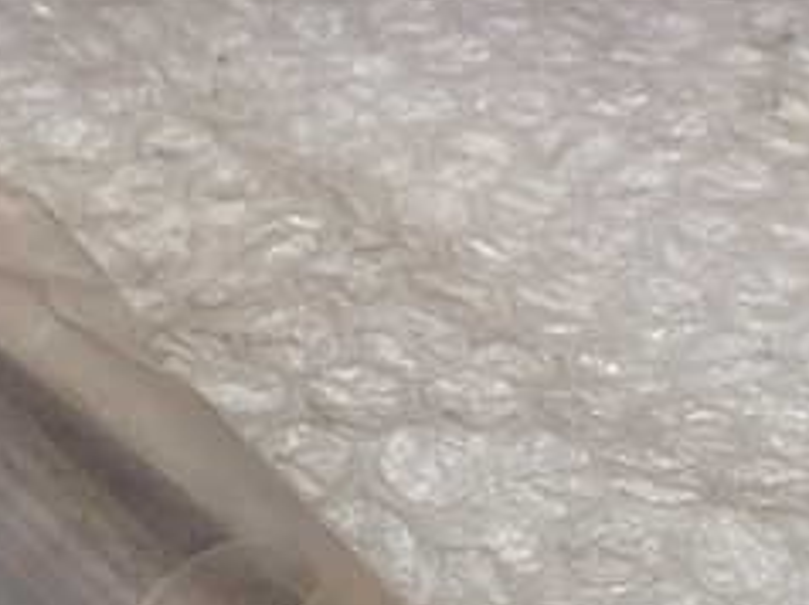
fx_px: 1821
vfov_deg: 17.6
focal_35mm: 78
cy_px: 795
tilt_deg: -48.2
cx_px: 354
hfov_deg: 25.0
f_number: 2.2
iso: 50
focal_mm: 4.15
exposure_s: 1/60
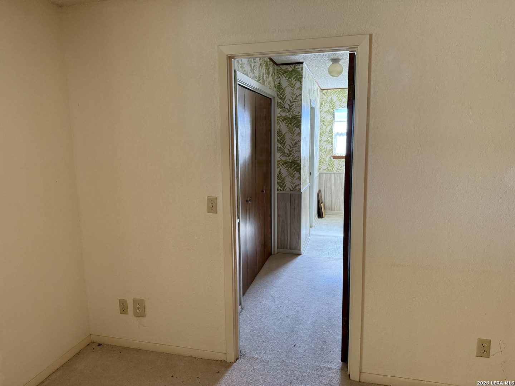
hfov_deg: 71.6
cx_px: 258
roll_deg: +0.7
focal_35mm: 24
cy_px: 193
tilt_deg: -8.7
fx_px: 357
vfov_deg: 56.8
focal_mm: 6.76
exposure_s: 1/120
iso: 250
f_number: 1.78
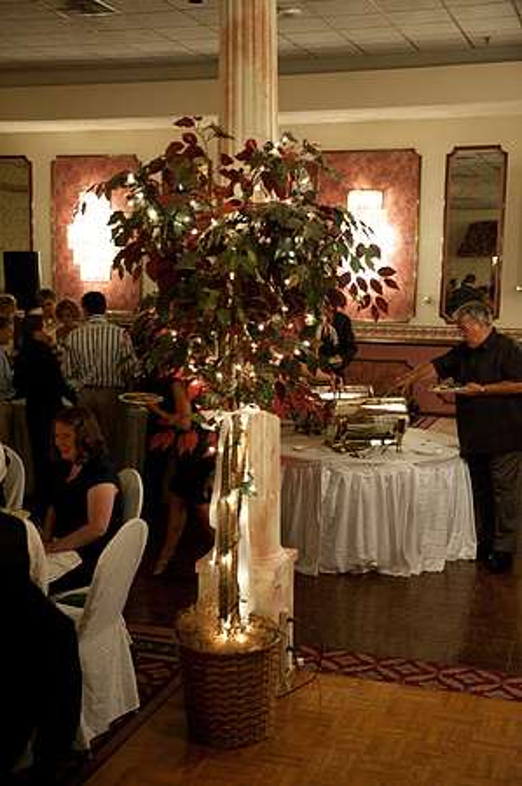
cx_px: 261
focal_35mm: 48
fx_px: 1046
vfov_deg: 41.2
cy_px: 393
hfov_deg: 28.0
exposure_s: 1/40
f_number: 4
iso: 3200
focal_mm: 48
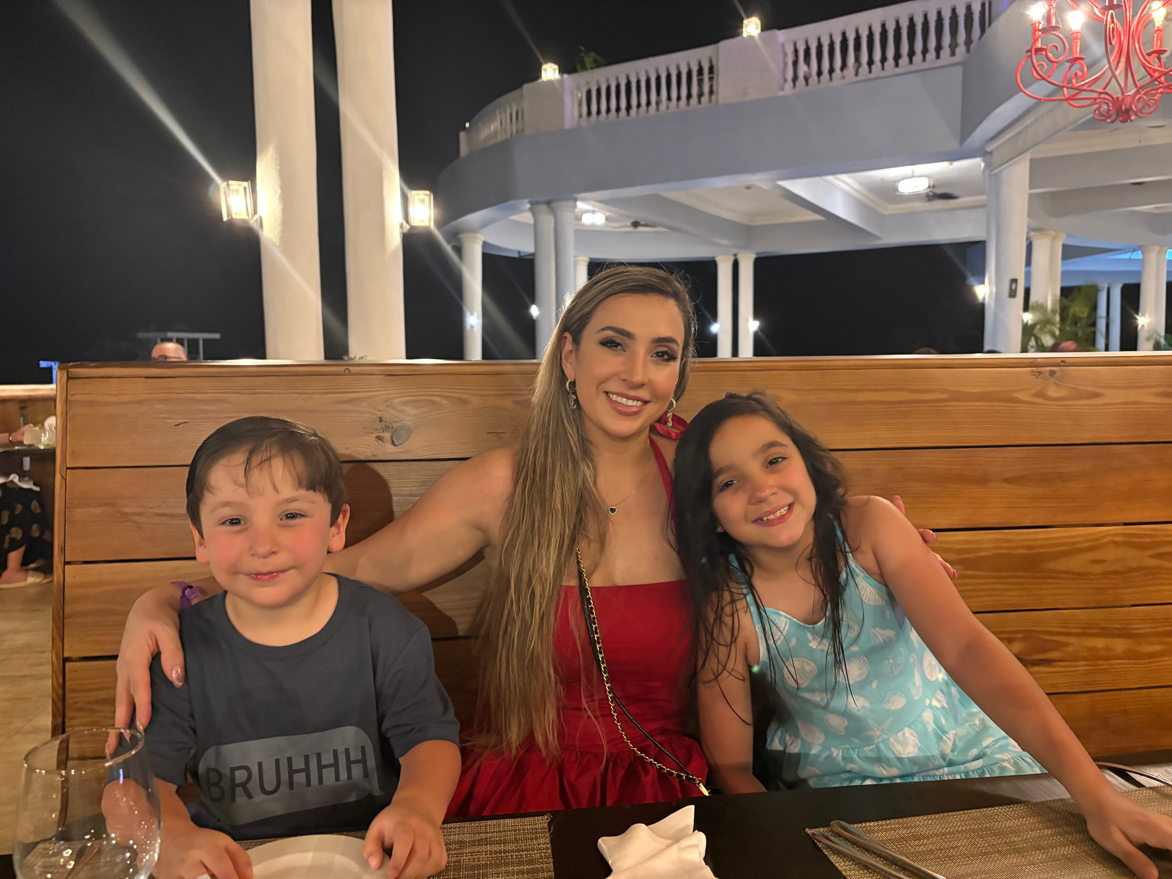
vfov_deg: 53.1
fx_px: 880
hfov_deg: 67.3
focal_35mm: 26
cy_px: 440
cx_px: 586
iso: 640
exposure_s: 1/25
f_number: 1.6
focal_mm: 5.96
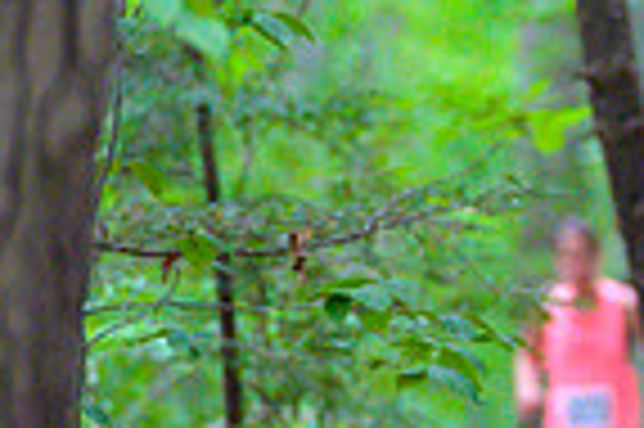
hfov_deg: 2.5
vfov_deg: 1.7
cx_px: 1207
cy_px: 99
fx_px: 14455
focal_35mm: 809
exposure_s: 1/200
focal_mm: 200
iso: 8000
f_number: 4
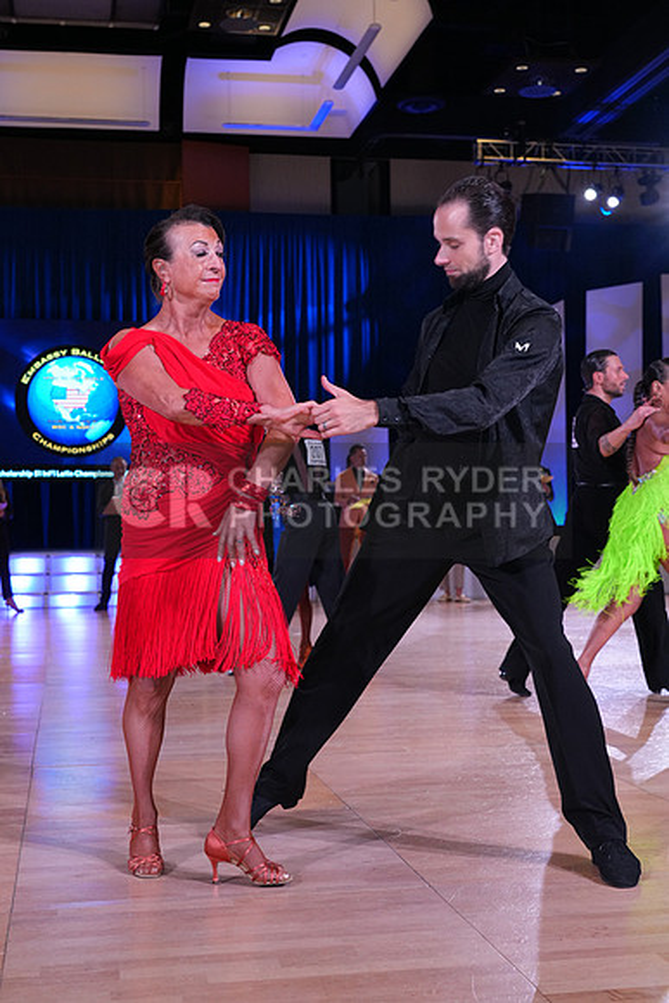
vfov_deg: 41.9
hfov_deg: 28.7
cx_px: 334
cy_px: 502
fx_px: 1309
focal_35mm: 47
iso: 2000
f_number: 5.6
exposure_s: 1/250
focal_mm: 47
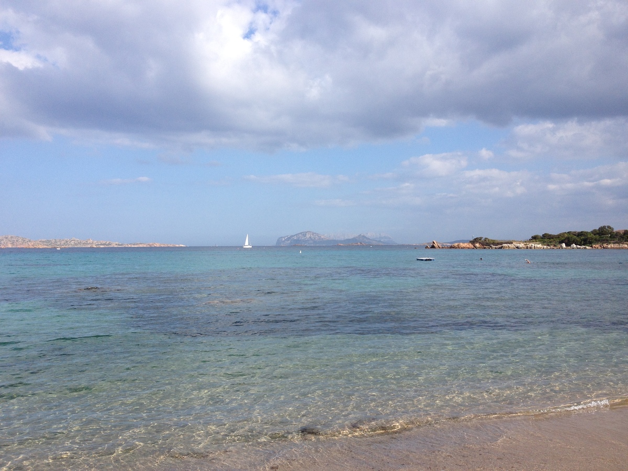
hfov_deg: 52.6
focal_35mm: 35
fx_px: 635
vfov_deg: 40.7
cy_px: 236
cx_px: 314
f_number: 2.4
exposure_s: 1/1727
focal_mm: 4.28
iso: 50
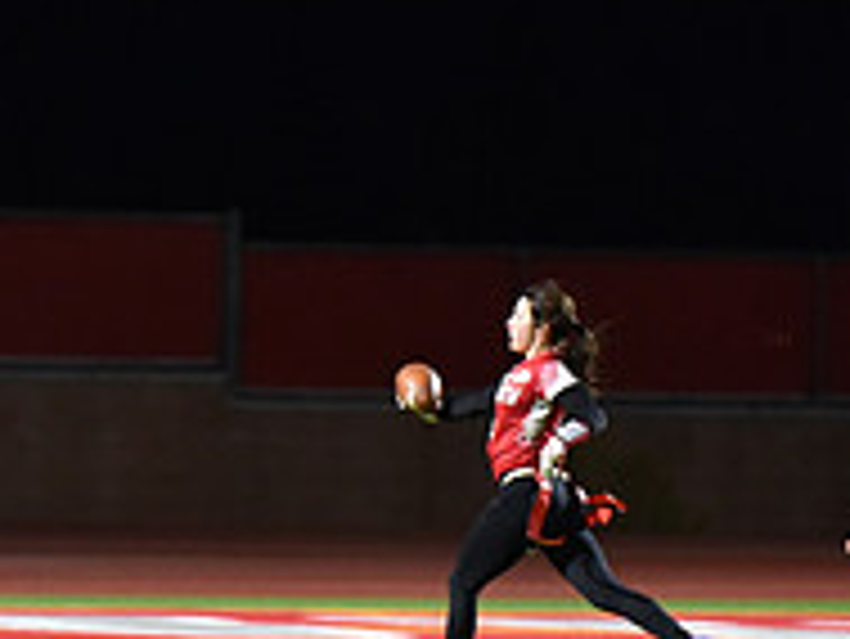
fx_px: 14521
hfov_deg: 3.4
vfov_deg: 2.5
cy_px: 394
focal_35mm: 591
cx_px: 459
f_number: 2.8
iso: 5000
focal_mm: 200
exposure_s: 1/500
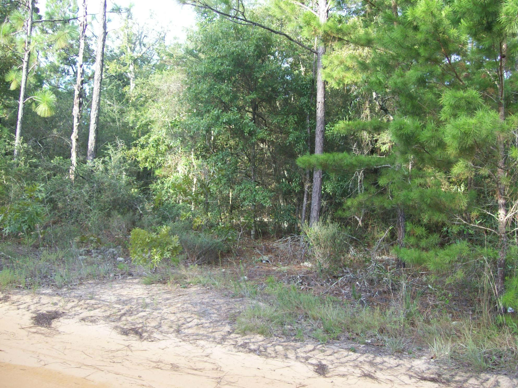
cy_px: 197
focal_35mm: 37
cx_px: 258
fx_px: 554
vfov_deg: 38.7
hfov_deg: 50.1
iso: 80
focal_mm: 6
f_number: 2.7
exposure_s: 1/109
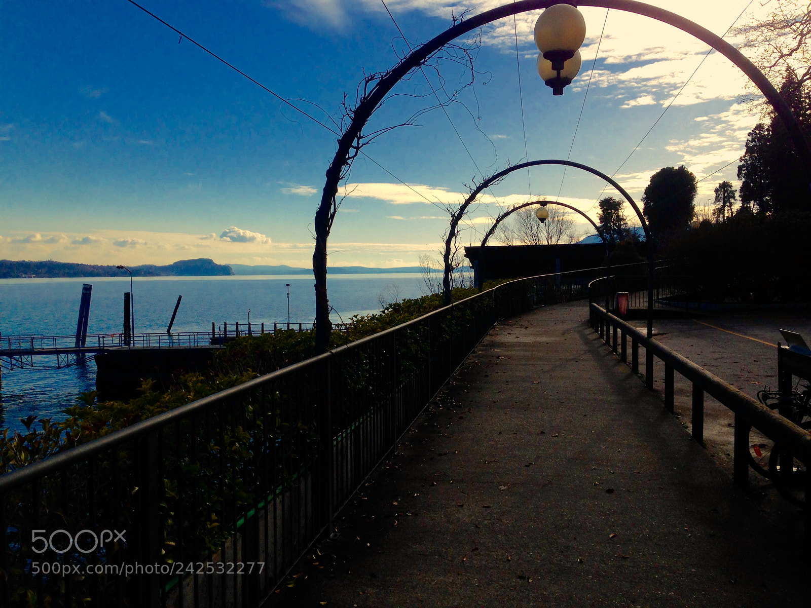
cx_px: 406
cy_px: 304
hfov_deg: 55.4
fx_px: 773
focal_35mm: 33
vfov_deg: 42.9
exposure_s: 1/3012
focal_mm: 4.12
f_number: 2.4
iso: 50
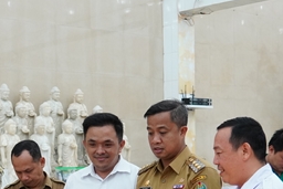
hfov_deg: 21.7
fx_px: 708
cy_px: 226
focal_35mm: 90
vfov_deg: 14.7
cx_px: -7
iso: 2000
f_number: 4
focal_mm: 24
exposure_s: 1/125
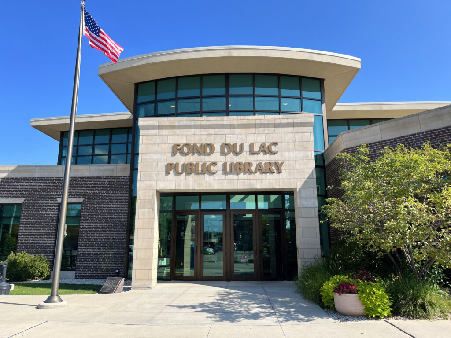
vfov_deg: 53.1
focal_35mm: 26
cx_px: 226
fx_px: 339
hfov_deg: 67.3
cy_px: 169
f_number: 1.6
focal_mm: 5.1
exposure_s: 1/2222
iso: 50
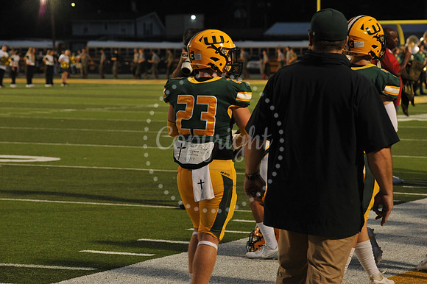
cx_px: 214
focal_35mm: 145
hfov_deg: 14.2
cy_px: 142
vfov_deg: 9.5
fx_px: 1719
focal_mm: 145
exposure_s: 1/80
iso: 2000
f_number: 8
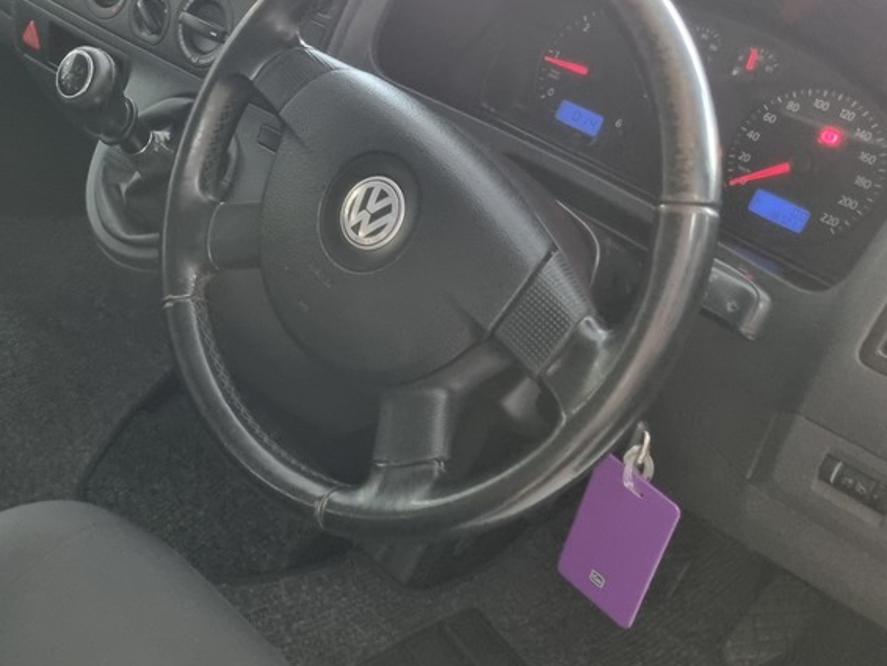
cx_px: 260
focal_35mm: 47
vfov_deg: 30.8
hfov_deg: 39.7
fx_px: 1205
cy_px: 244
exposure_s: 1/50
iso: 500
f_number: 1.8
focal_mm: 5.4
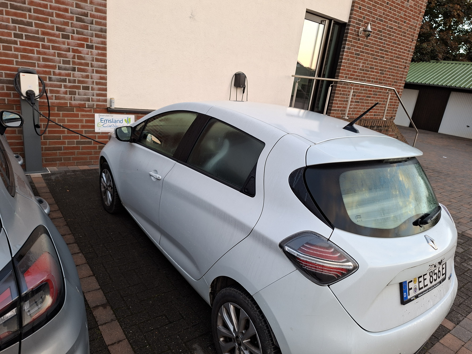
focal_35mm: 23
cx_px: 236
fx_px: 314
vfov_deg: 58.9
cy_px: 177
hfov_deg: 73.9
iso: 80
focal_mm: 5.54
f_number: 1.8
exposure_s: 1/100
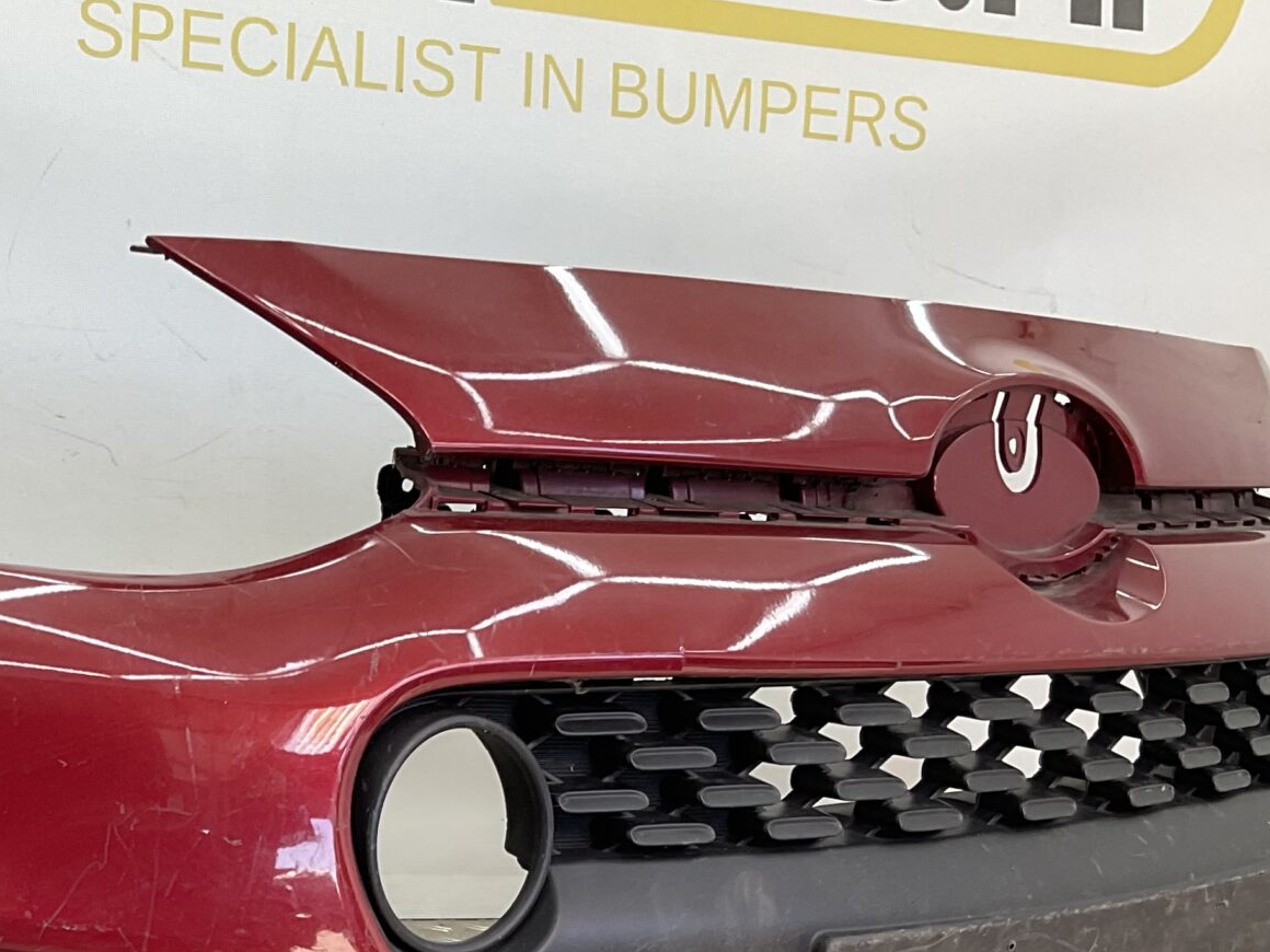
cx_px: 106
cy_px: 1014
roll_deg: -8.7
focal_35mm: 64
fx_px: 2348
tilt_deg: -16.9
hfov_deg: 29.0
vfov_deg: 21.9
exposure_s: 1/120
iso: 25
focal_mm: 3
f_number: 1.8
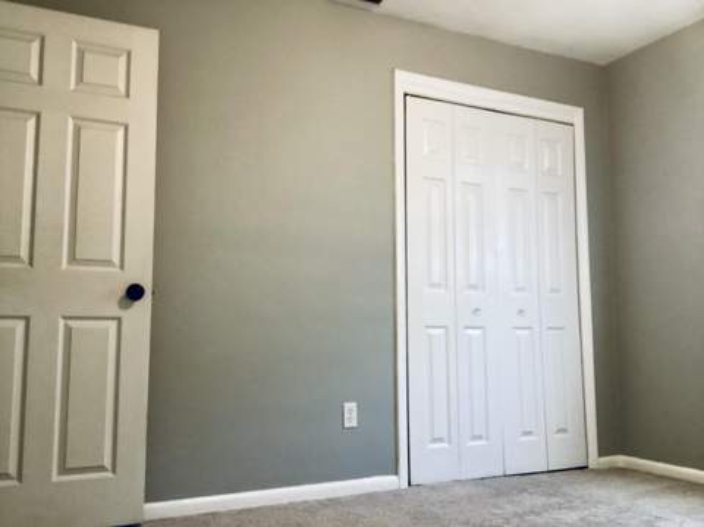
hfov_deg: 58.4
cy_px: 264
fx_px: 630
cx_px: 352
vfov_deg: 45.4
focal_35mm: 31
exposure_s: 1/60
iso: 250
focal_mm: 3.3
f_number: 2.4
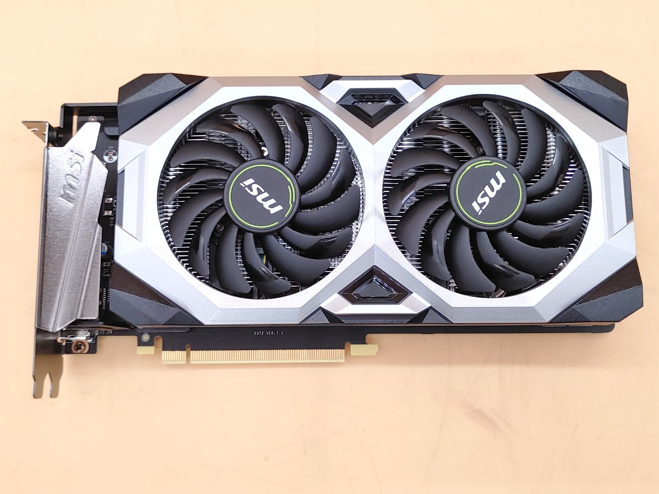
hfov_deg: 47.9
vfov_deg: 36.8
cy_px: 247
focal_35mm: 39
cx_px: 330
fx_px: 742
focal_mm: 4.36
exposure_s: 1/120
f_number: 1.8
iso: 50
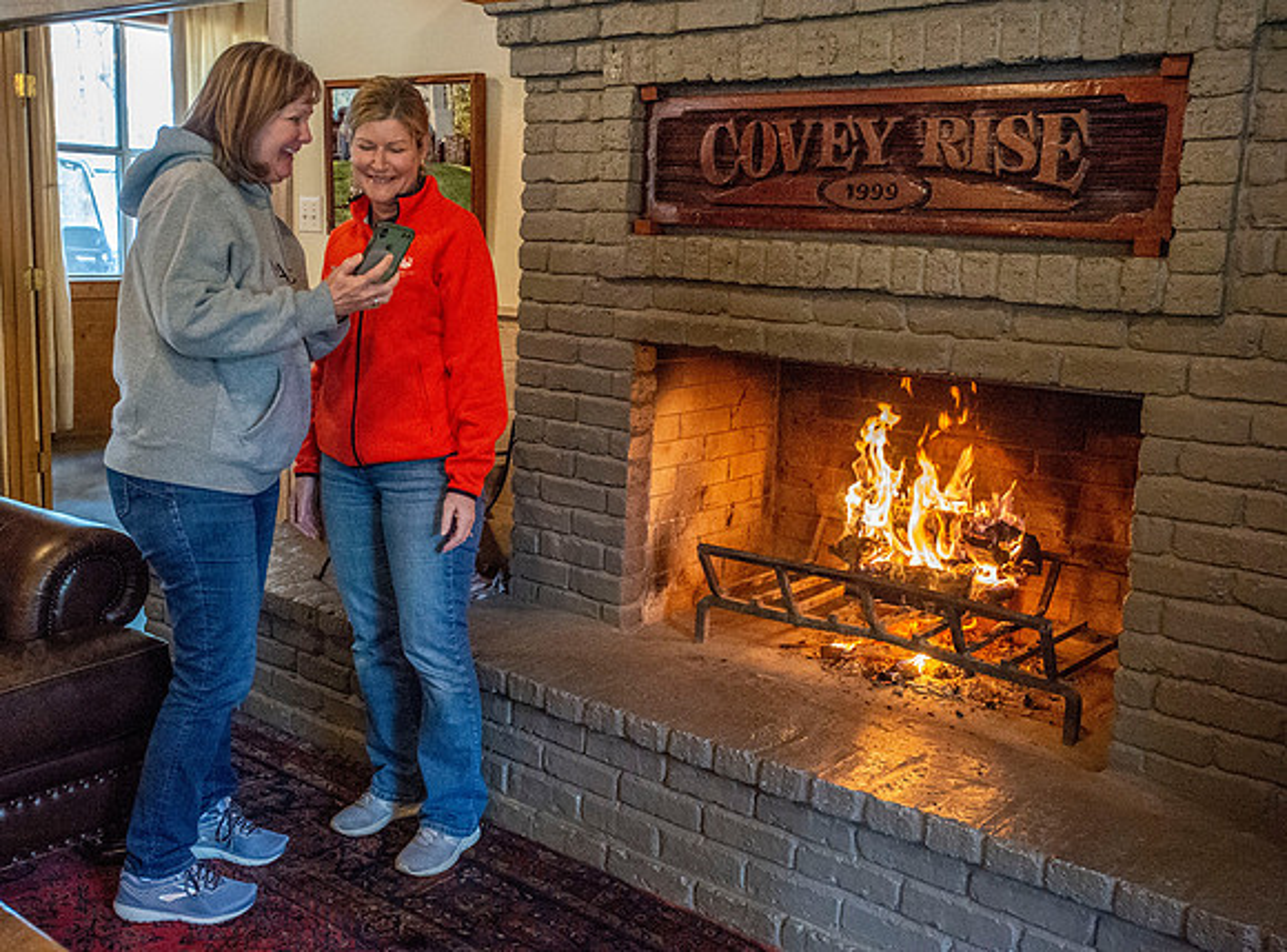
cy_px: 472
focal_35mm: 35
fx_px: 1308
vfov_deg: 40.0
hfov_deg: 52.3
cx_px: 560
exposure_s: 1/200
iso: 12800
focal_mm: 32
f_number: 5
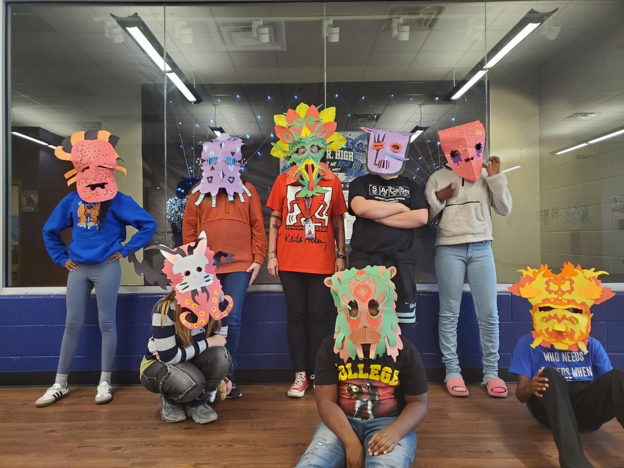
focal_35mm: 26
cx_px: 312
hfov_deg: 67.3
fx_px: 469
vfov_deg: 53.1
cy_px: 234
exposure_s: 1/39
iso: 200
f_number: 1.5
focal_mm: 4.3
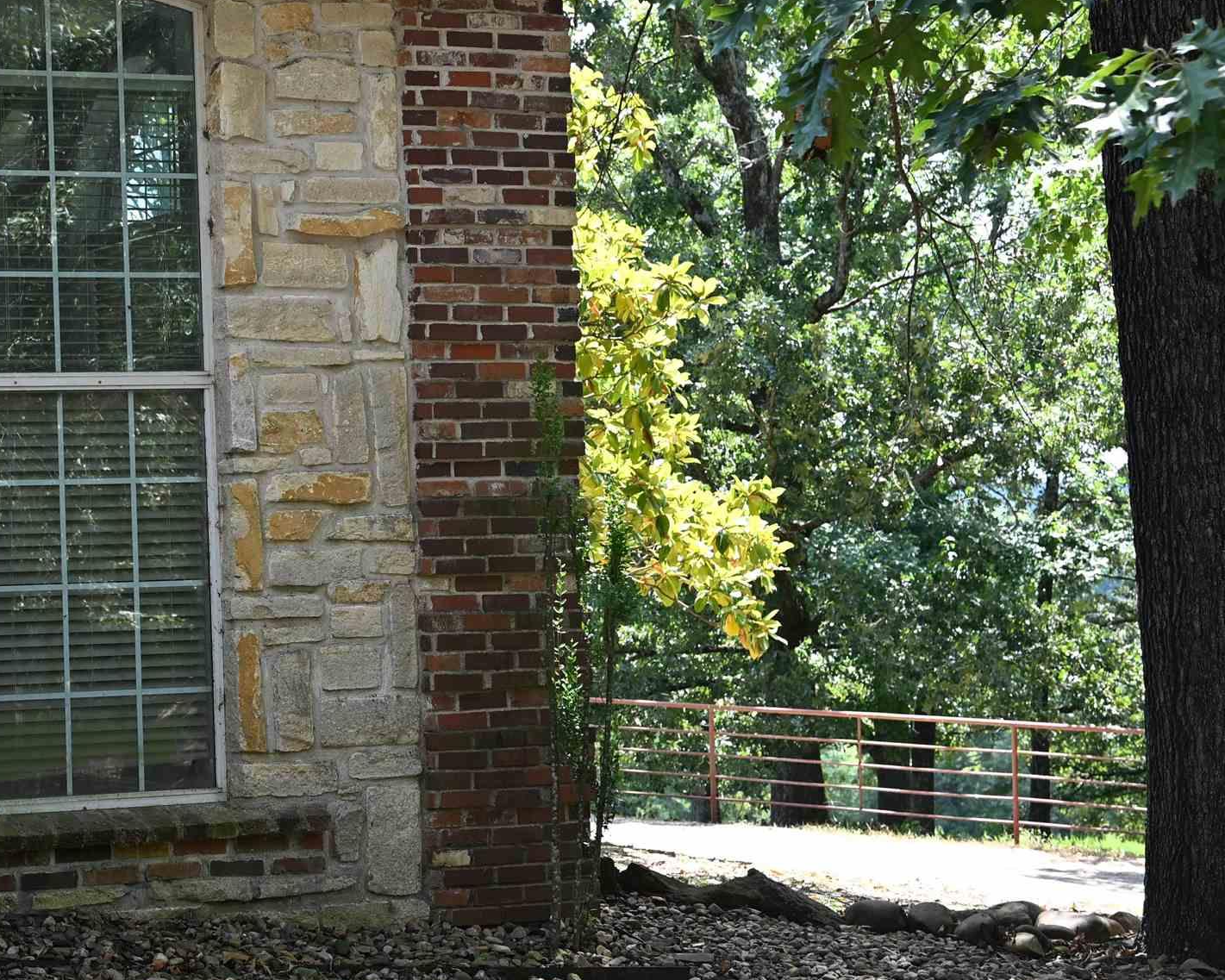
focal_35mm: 71
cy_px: 353
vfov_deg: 21.5
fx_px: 2574
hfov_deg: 25.2
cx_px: -51
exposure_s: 1/250
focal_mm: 35
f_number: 4
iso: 250
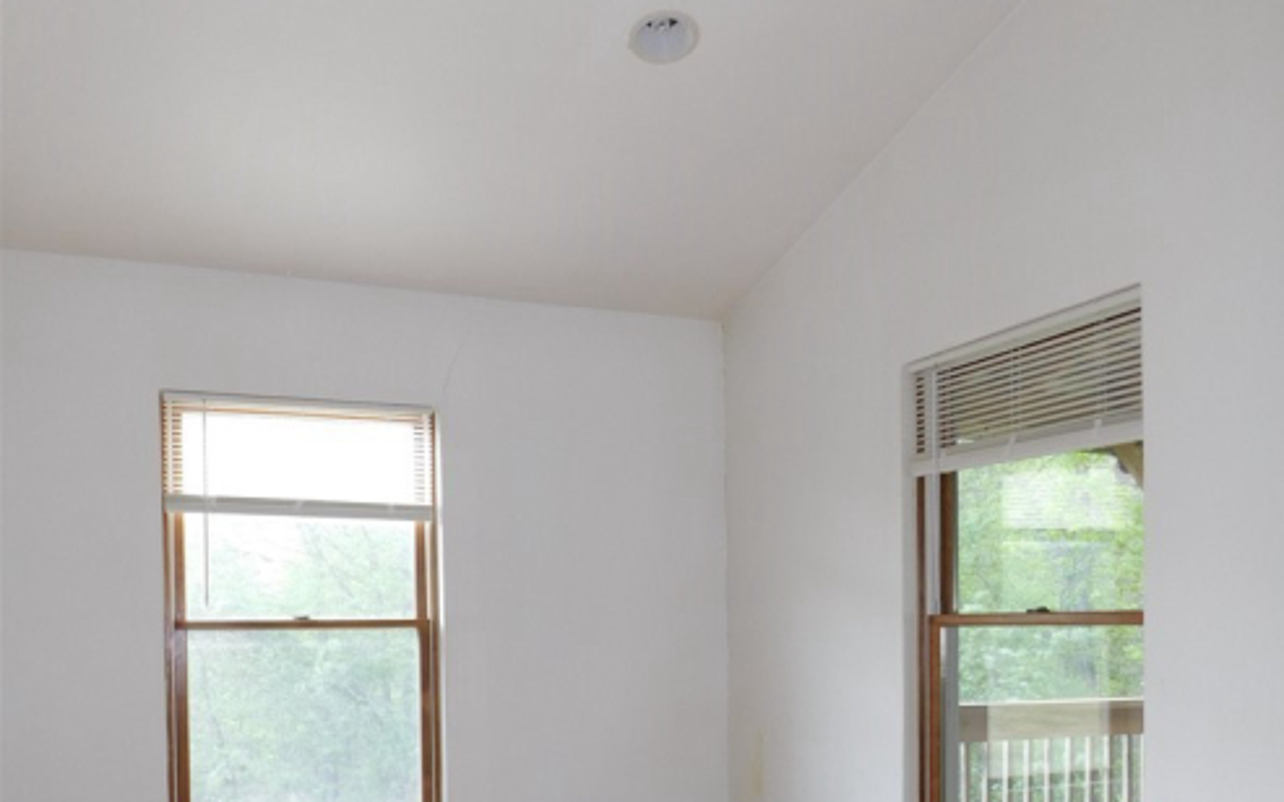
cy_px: 660
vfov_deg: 36.8
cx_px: 649
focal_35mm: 33
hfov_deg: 58.1
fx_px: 1155
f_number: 3
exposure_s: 1/30
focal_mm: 4
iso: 200
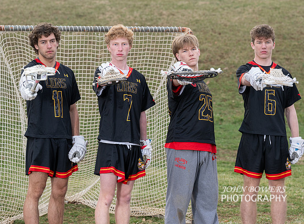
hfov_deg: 14.8
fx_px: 1167
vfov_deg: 11.0
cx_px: 203
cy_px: 92
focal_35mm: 134
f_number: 4.5
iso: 250
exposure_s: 1/200
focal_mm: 101
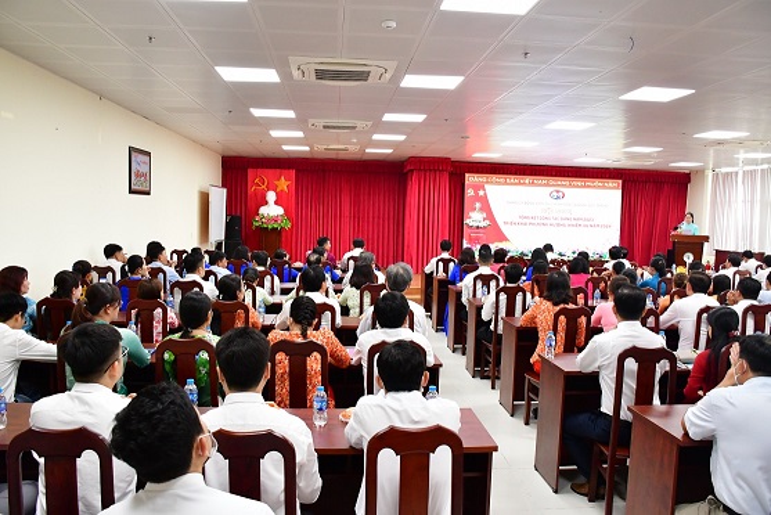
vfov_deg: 48.0
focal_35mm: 27
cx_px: 386
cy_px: 258
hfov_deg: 67.4
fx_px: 579
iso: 4000
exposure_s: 1/200
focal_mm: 18
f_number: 5
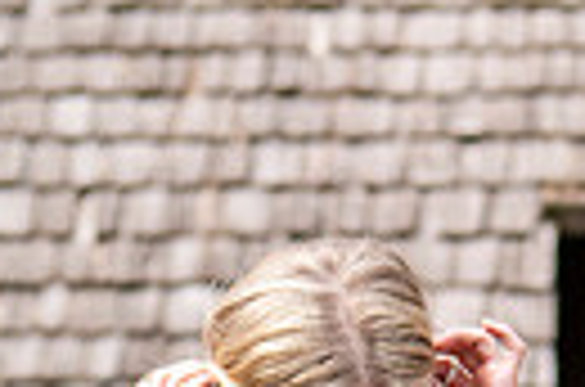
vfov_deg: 3.8
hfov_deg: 5.7
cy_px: 434
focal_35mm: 363
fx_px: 5884
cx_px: 347
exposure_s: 1/1250
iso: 500
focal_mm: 58
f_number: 3.5
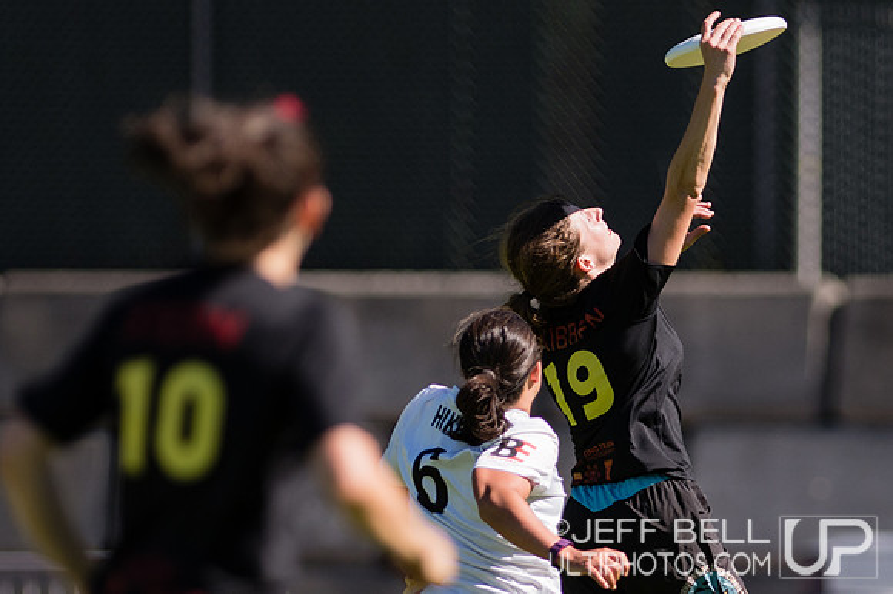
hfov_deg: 2.3
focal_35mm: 884
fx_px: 21921
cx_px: 696
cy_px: 443
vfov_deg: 1.6
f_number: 2.8
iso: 100
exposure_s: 1/2500
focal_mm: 300
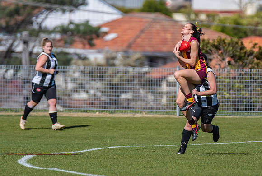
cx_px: 130
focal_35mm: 1044
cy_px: 89
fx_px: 7621
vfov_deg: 1.3
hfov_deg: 2.0
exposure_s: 1/5000
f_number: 8
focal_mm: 600
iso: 800
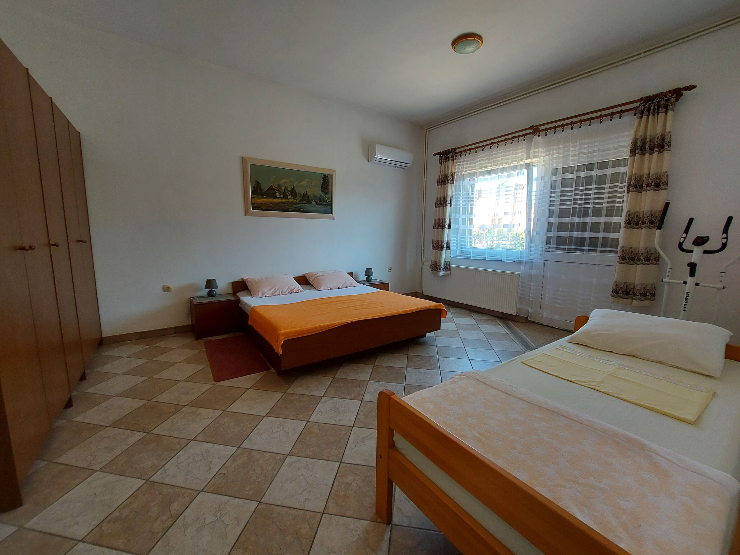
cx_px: 370
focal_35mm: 13
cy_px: 278
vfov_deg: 89.9
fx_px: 278
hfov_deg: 106.2
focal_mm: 1.74
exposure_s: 1/50
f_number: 2.2
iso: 80
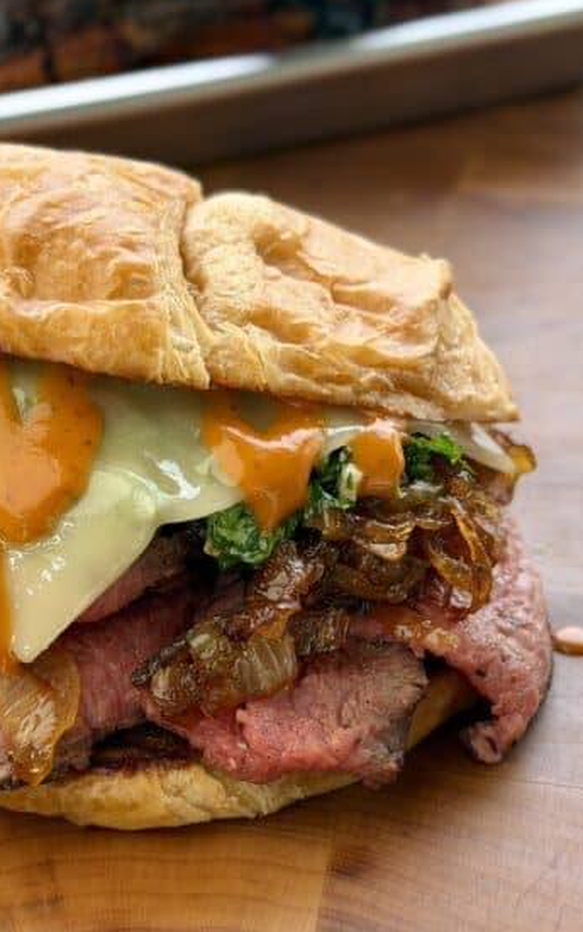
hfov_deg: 18.2
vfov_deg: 29.0
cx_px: 132
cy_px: 473
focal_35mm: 71
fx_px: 1804
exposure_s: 1/1055
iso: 80
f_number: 1.78
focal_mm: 6.76
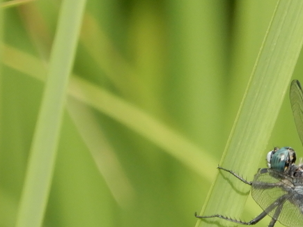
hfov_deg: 0.9
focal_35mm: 2318
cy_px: 187
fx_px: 20284
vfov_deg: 0.6
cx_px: 358
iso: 180
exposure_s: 1/250
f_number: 6.9
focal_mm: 151
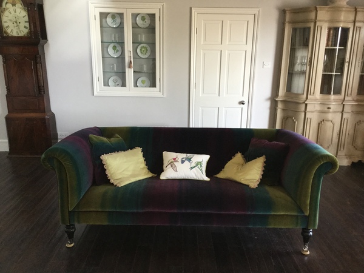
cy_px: 136
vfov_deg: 45.4
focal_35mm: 31
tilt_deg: -19.1
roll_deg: -0.9
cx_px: 182
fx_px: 326
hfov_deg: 58.4
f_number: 2.4
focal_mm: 3.3
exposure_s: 1/33
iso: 100
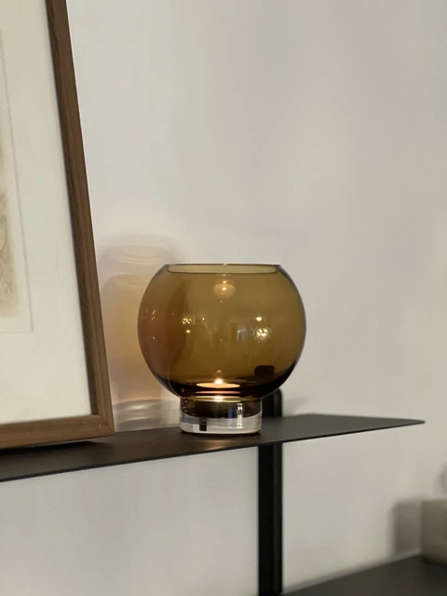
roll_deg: -0.4
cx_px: 224
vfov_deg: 25.3
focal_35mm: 77
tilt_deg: +2.0
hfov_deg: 19.1
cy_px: 298
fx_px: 1326
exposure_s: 1/33
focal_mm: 9
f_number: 2.8
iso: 400
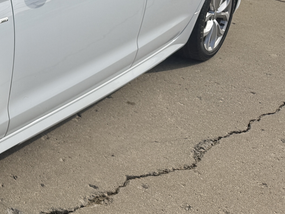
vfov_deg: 22.3
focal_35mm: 65
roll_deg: -0.3
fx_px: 535
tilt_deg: -18.9
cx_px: -94
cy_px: 40
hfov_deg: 25.3
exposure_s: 1/5319
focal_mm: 6.76
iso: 80
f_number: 1.78
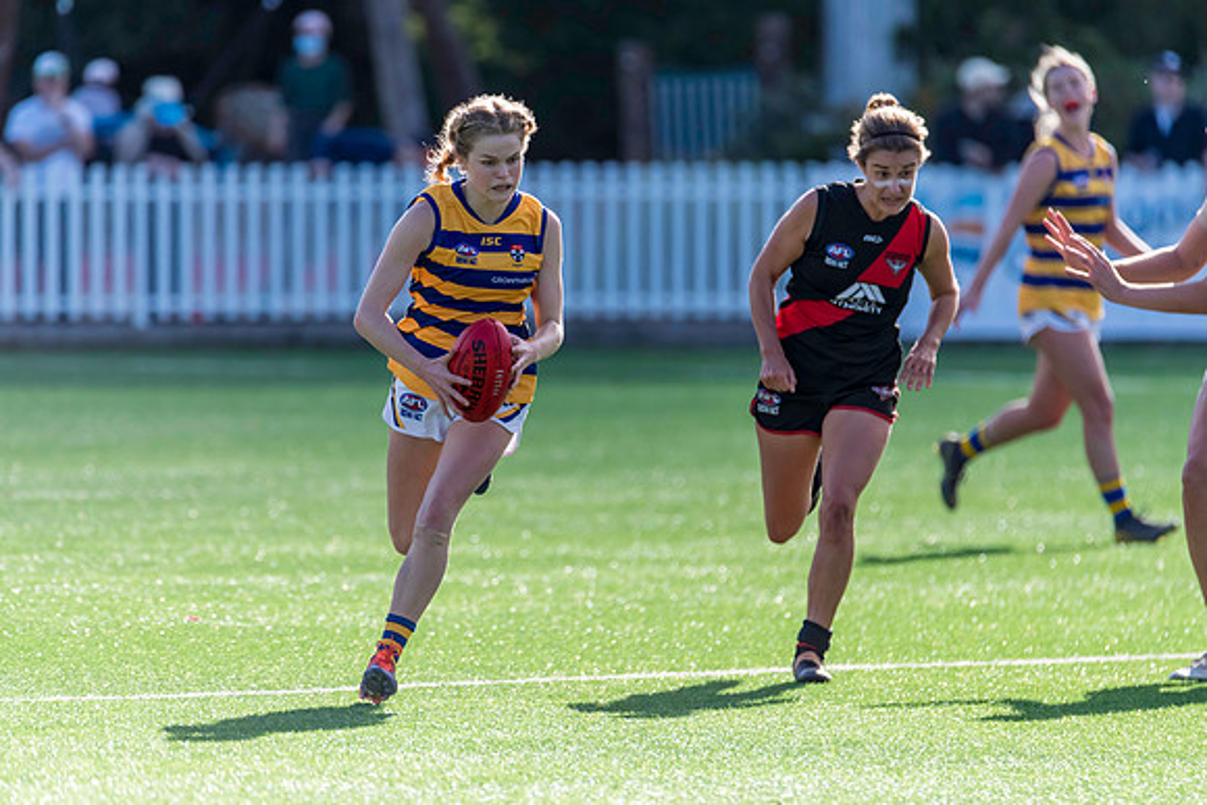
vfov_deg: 2.2
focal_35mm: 617
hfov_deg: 3.3
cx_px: 586
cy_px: 391
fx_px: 20696
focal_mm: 600
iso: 800
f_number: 6.3
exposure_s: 1/1600
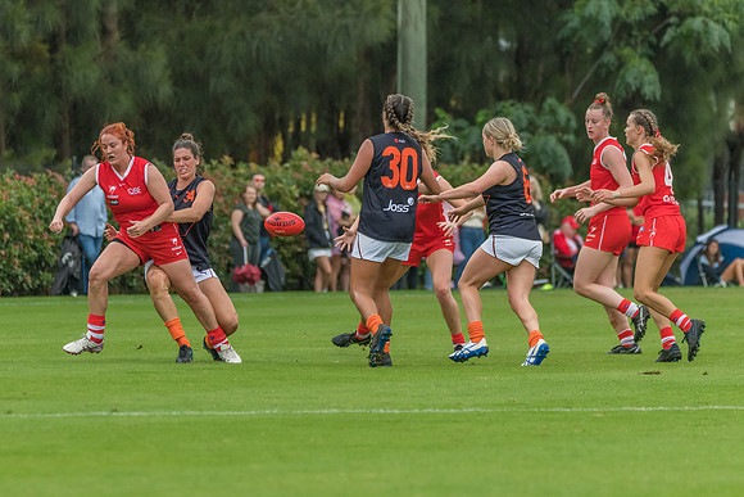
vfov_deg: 3.6
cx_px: 286
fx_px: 7834
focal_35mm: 379
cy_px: 198
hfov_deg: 5.4
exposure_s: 1/1250
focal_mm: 260
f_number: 5.6
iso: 1250
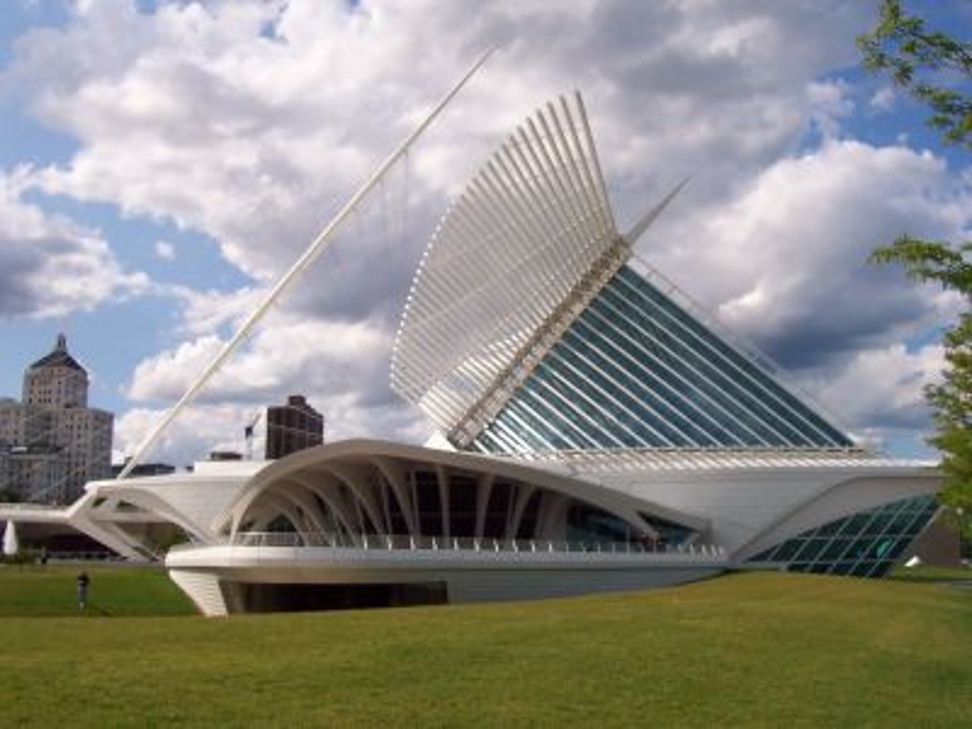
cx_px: 486
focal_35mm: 37
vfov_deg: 38.7
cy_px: 364
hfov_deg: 50.1
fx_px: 1039
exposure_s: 1/750
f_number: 5.6
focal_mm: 5.6
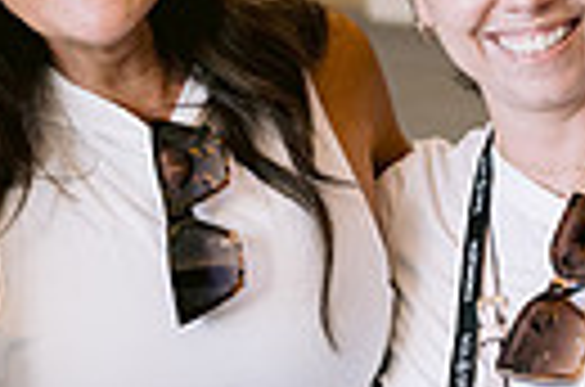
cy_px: 272
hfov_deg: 11.7
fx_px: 2853
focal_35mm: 176
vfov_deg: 7.8
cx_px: 287
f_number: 2.8
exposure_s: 1/320
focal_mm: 35
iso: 800
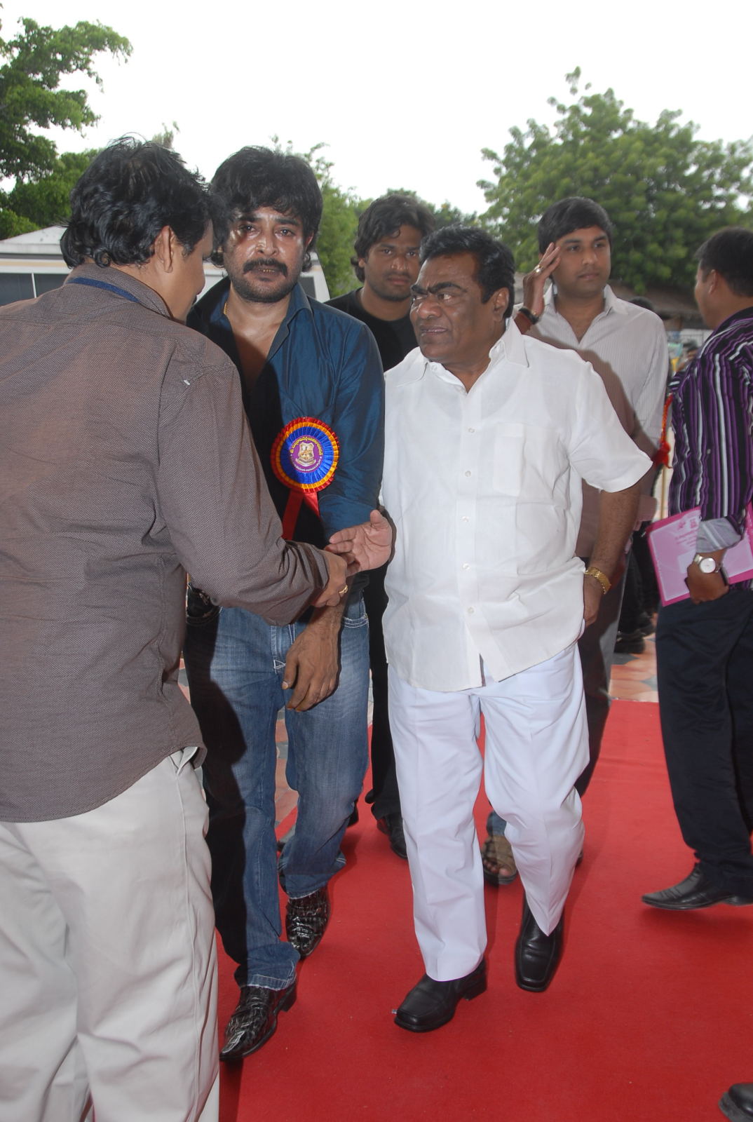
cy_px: 561
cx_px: 376
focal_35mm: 36
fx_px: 1124
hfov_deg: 37.0
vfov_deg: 53.0
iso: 200
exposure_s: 1/125
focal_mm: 24
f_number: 6.3
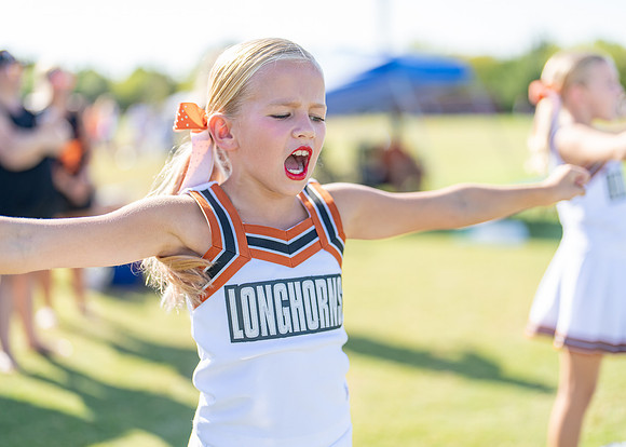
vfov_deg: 27.0
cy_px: 224
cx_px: 313
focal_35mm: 52
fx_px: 931
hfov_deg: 37.2
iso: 100
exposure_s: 1/2500
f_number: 1.2
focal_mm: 50
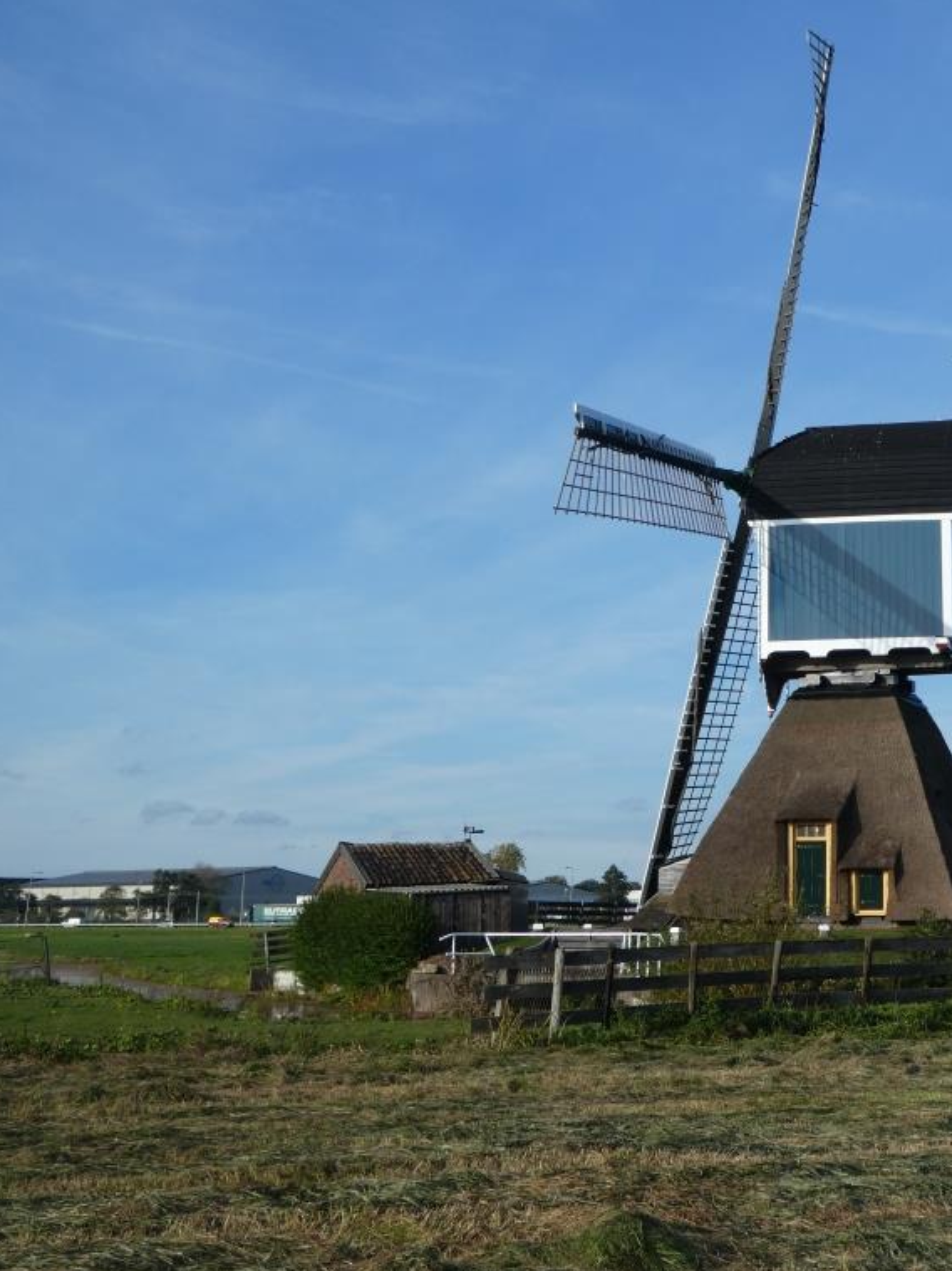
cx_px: 848
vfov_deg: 38.2
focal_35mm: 50
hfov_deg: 28.1
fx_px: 1834
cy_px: 636
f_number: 3.7
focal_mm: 6.7
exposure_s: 1/800
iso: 80
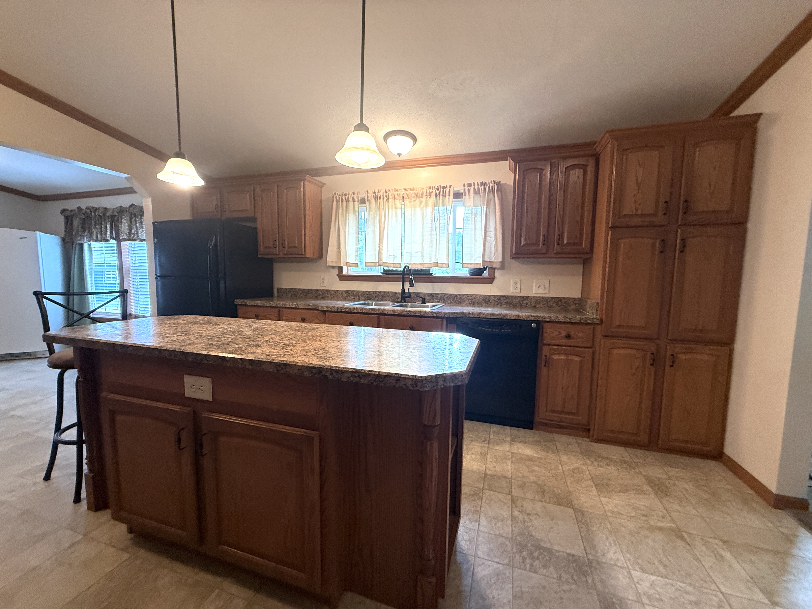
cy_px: 304
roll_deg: -3.2
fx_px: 328
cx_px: 406
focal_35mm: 14
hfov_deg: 102.1
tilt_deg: -2.8
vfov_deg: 85.7
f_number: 2.2
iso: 250
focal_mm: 2.22
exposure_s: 1/60
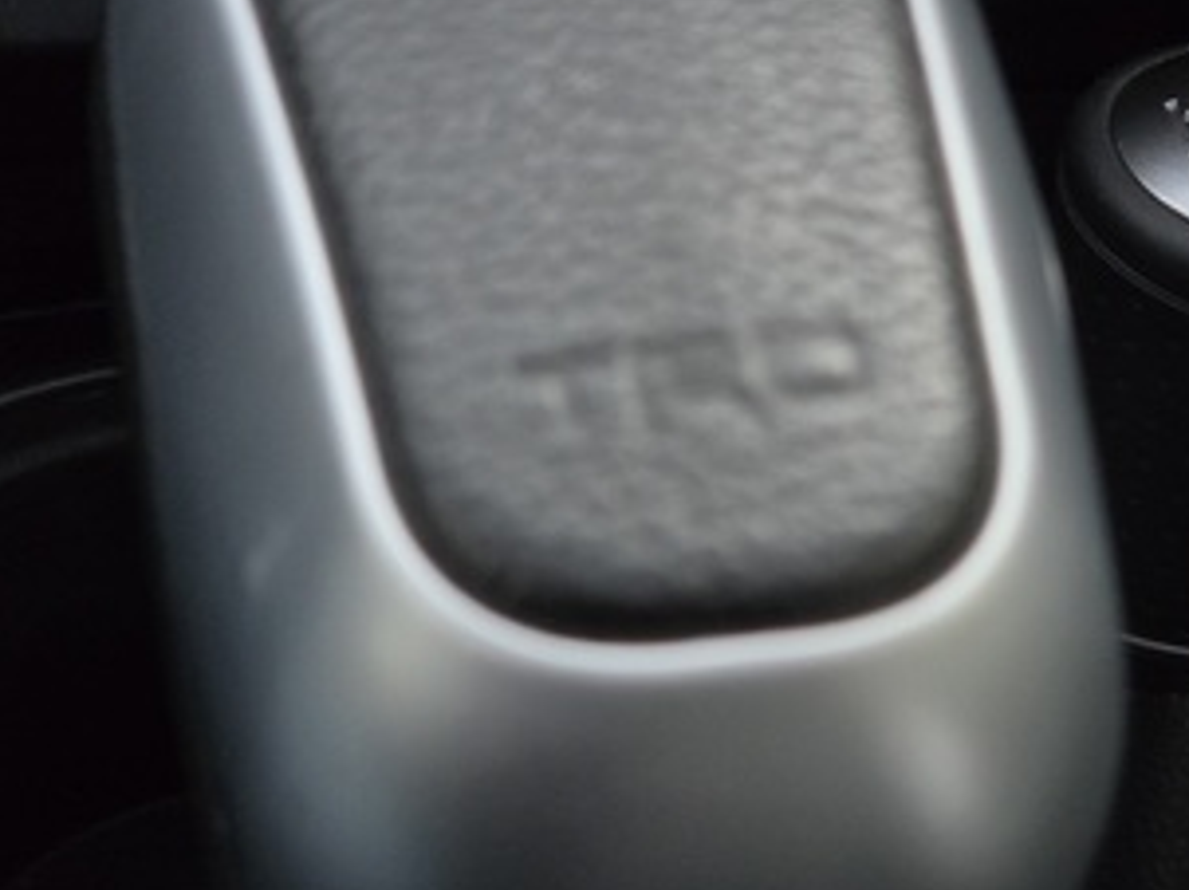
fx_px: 3295
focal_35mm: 96
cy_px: 463
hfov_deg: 20.4
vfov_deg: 15.4
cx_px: 815
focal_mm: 7
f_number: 2.4
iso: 200
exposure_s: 1/120
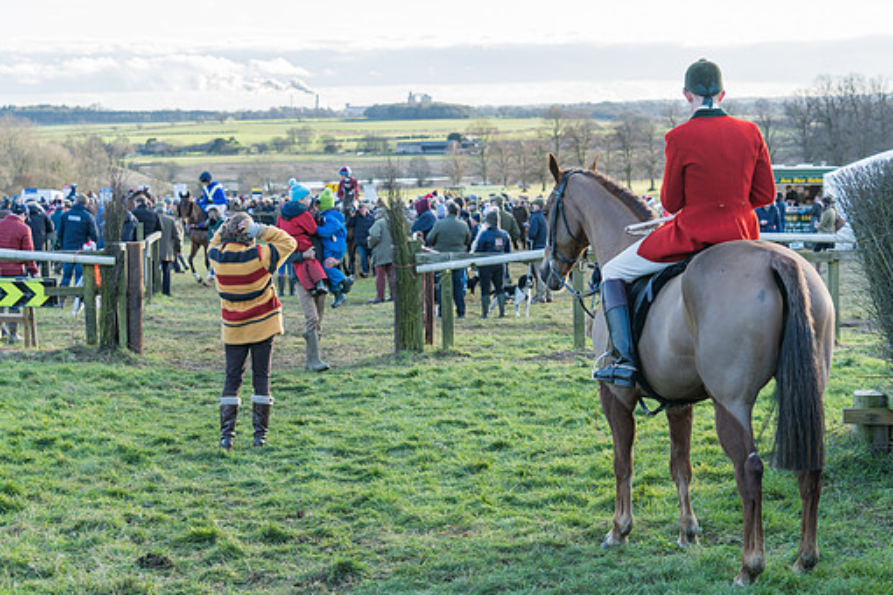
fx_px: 2009
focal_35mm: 81
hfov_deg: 25.1
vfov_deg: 16.9
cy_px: 295
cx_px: 466
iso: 200
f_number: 5.6
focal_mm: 70
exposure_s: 1/125
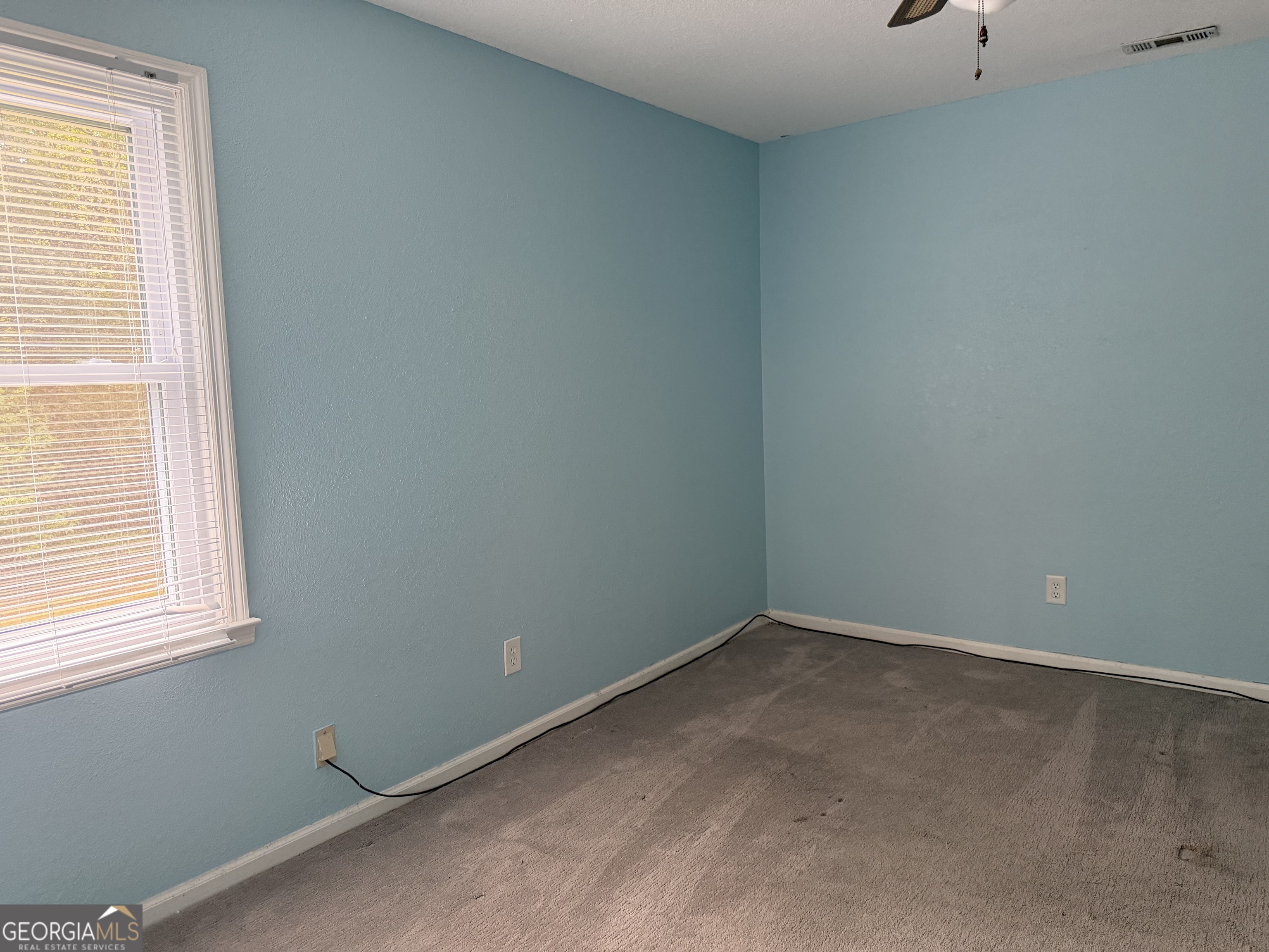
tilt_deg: -5.5
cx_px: 634
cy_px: 476
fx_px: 880
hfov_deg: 71.6
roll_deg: +2.3
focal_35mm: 24
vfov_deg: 56.8
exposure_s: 1/60
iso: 320
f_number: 1.78
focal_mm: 6.76
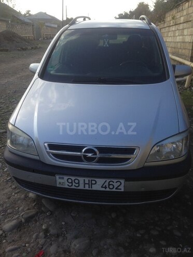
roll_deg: -4.1
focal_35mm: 33
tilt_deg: -15.9
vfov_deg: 55.4
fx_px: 245
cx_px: 96
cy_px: 128
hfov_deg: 42.9
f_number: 2.4
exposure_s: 1/653
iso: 50
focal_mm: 4.12
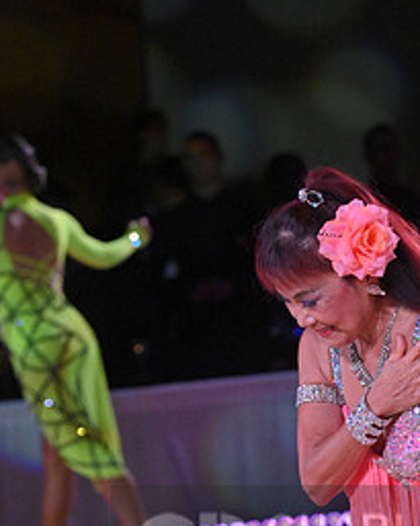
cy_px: 555
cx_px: 394
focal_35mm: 403
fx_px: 6273
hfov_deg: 3.8
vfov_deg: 4.8
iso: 4000
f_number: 6.3
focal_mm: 190
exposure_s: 1/500
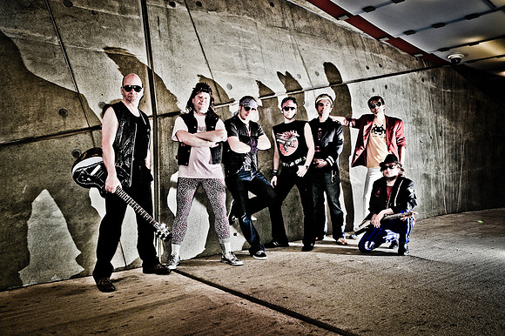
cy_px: 168
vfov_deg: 42.3
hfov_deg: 60.3
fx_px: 435
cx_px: 252
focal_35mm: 31
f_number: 10
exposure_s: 1/80
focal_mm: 31
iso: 640
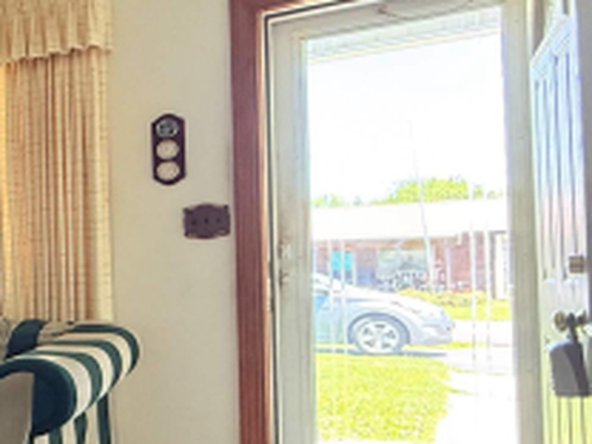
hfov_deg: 30.8
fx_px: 770
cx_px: -215
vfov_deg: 32.1
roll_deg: +1.3
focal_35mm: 45
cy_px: 253
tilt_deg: +2.7
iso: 320
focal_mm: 2.22
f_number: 2.2
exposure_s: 1/69
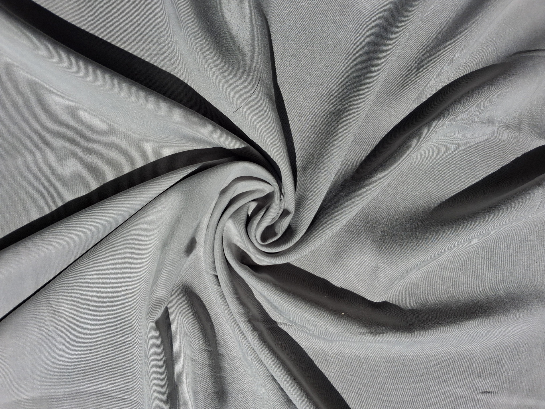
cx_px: 272
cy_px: 204
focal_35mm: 27
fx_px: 425
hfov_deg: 65.3
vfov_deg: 51.4
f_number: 1.8
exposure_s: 1/1111
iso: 25
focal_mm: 4
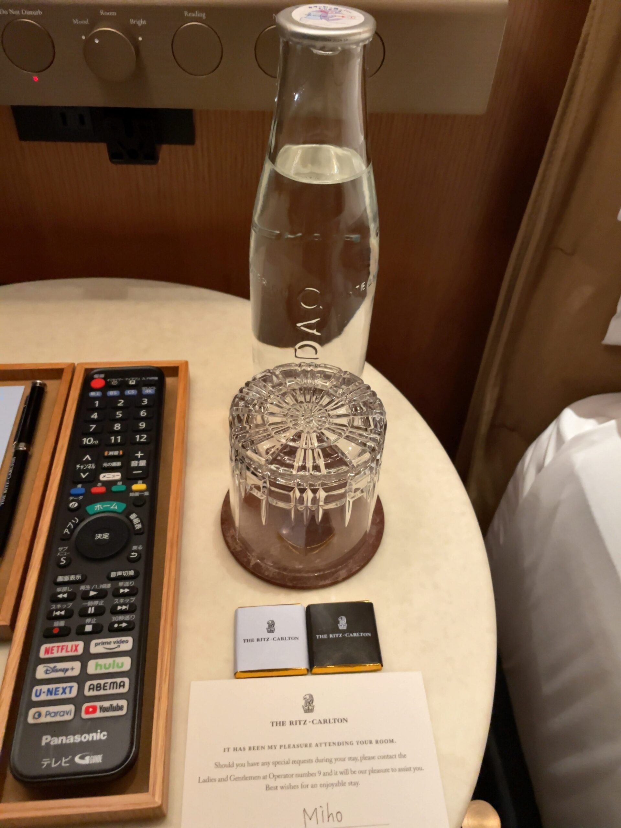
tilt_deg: -45.5
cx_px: 310
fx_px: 622
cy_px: 414
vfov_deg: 67.3
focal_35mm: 26
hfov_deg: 53.1
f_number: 1.6
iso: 640
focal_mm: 4.2
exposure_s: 1/25
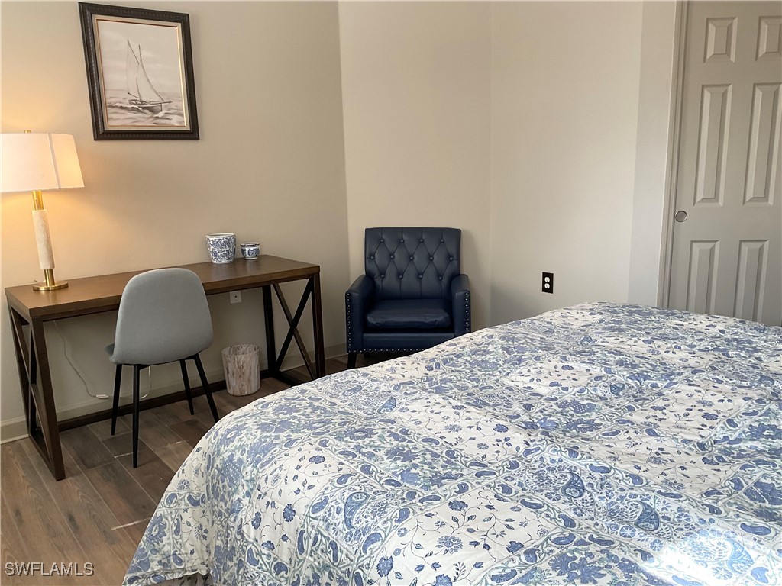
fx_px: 655
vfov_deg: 48.2
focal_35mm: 29
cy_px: 293
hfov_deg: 61.7
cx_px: 391
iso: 64
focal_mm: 3
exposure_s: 1/120
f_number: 1.8
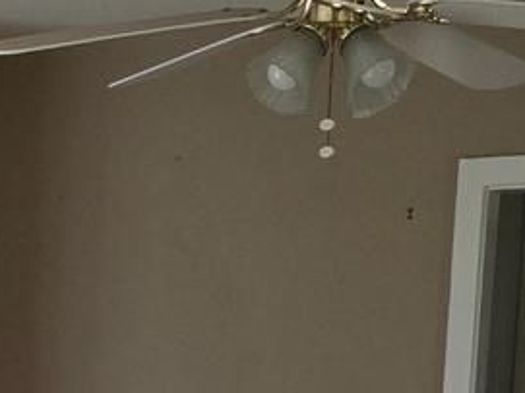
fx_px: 2638
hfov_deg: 10.9
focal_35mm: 174
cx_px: -260
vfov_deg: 7.5
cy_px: 1202
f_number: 1.7
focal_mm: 6.3
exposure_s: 1/180
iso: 64
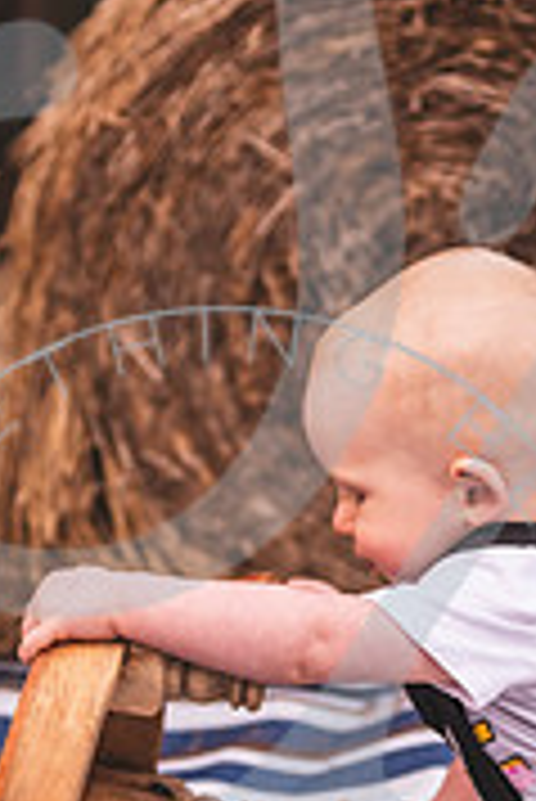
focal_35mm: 111
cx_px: 428
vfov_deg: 18.4
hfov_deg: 12.3
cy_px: 382
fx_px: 2474
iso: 200
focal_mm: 44
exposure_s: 1/320
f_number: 2.8
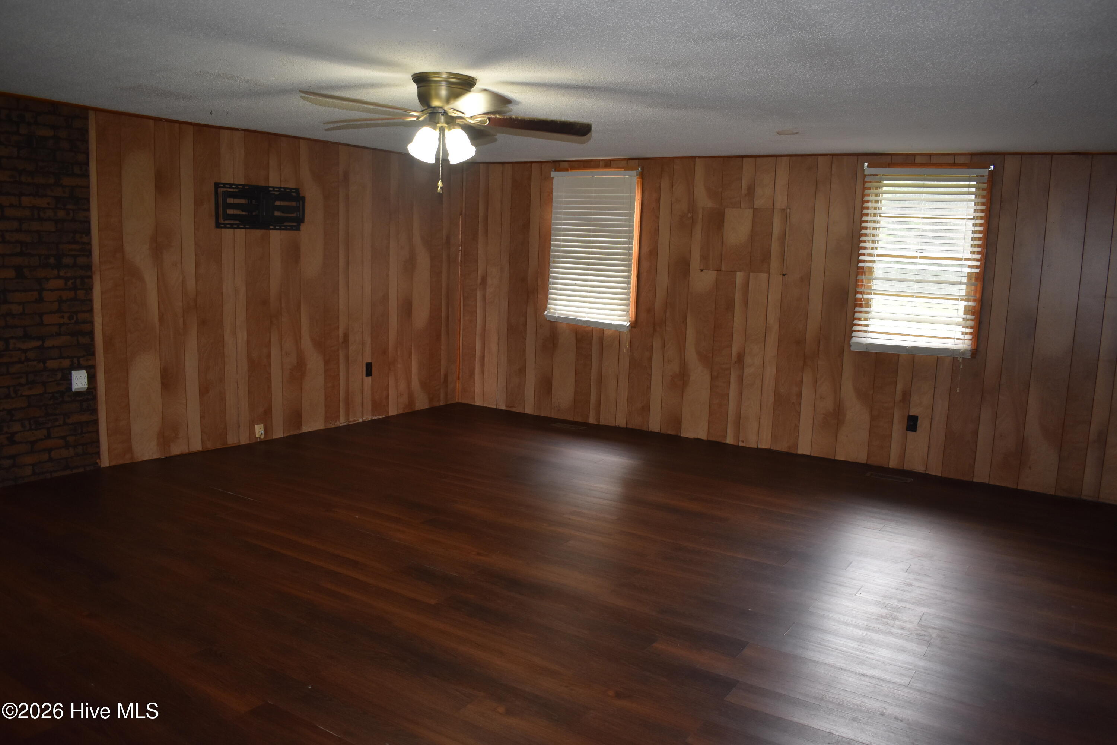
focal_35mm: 27
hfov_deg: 67.4
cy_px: 372
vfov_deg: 47.9
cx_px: 558
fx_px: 838
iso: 800
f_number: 3.5
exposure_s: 1/125
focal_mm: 18
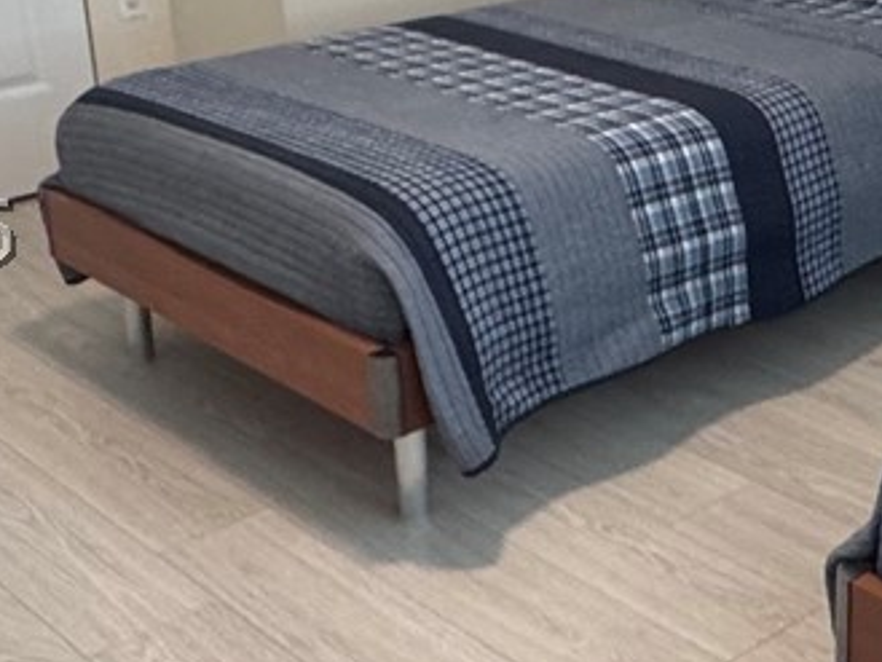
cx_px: 804
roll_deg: -1.2
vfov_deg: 21.6
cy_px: 249
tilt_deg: -21.1
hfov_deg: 27.5
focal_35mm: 68
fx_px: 1733
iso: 320
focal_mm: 2.22
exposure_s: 1/60
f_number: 2.2
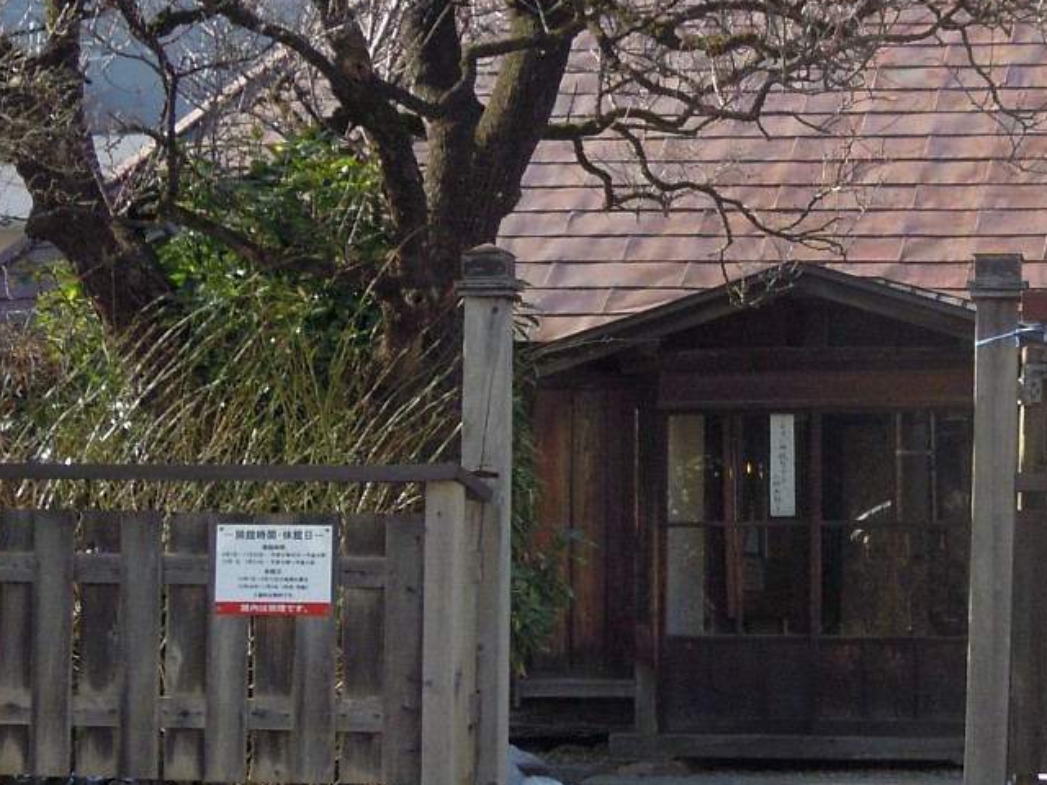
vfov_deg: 18.4
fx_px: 2420
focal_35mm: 80
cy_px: 335
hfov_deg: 23.7
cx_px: 950
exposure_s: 1/640
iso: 100
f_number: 2.8
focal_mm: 5.7
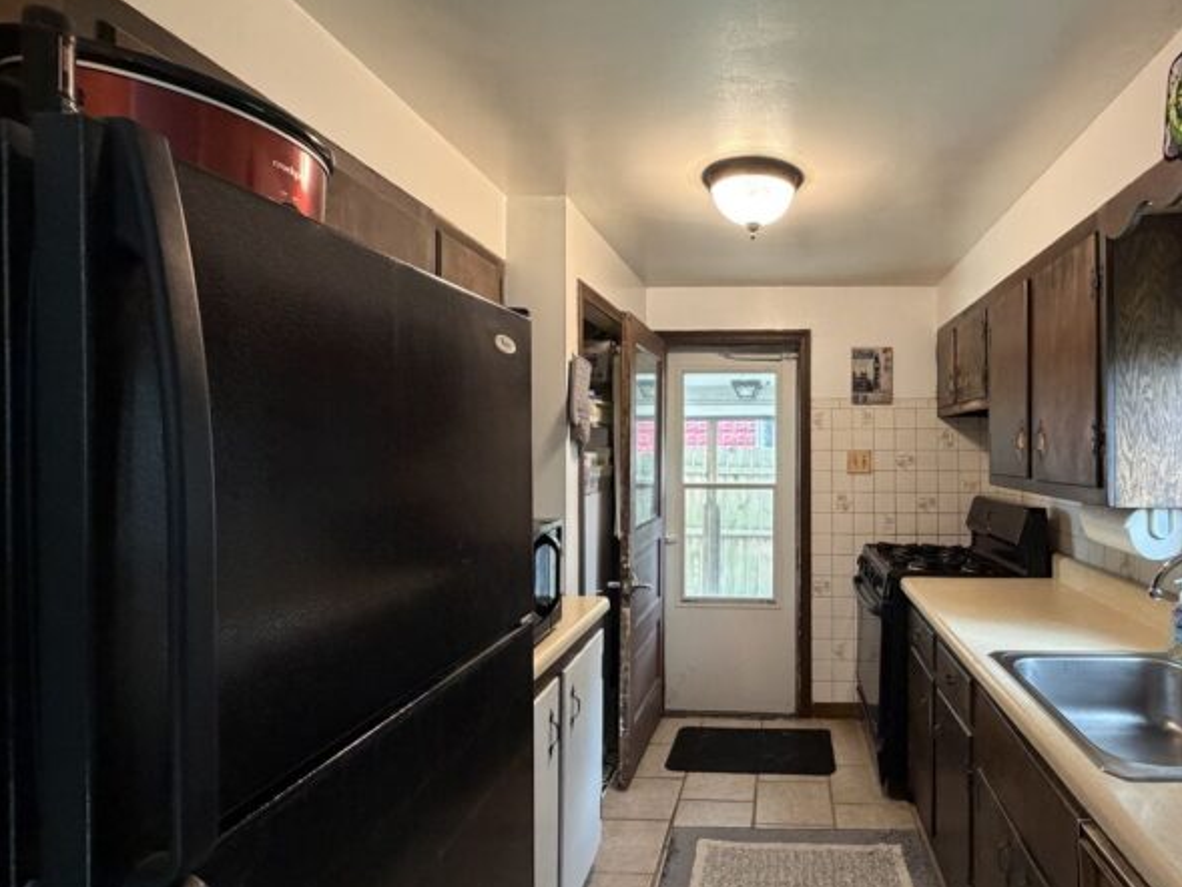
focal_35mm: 19
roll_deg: -0.1
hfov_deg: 82.4
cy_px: 441
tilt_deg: +0.5
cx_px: 767
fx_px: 649
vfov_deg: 68.7
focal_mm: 2.22
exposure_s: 1/60
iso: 500
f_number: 2.2
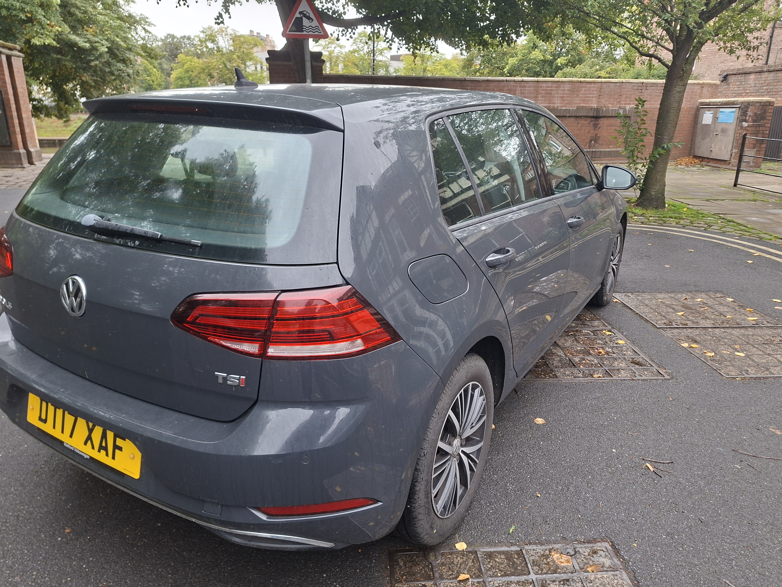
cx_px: 391
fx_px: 520
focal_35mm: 23
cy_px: 294
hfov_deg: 73.9
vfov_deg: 58.9
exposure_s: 1/100
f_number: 1.8
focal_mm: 5.54
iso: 64
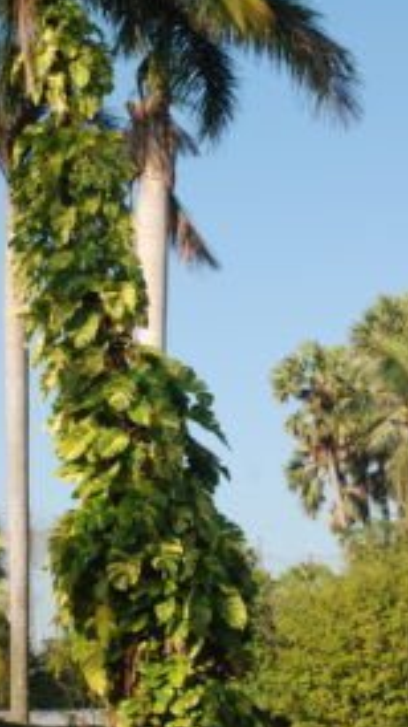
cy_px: 207
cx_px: 46
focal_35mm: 89
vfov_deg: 23.8
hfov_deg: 13.5
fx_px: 1712
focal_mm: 31
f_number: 11
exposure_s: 1/160
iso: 200
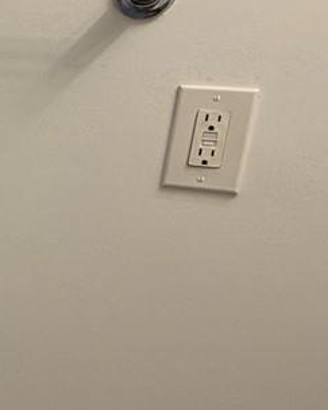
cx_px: -363
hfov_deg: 15.8
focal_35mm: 72
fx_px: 874
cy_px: 244
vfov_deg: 26.4
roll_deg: -3.3
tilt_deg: -10.3
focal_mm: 2.22
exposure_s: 1/120
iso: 80
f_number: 2.2
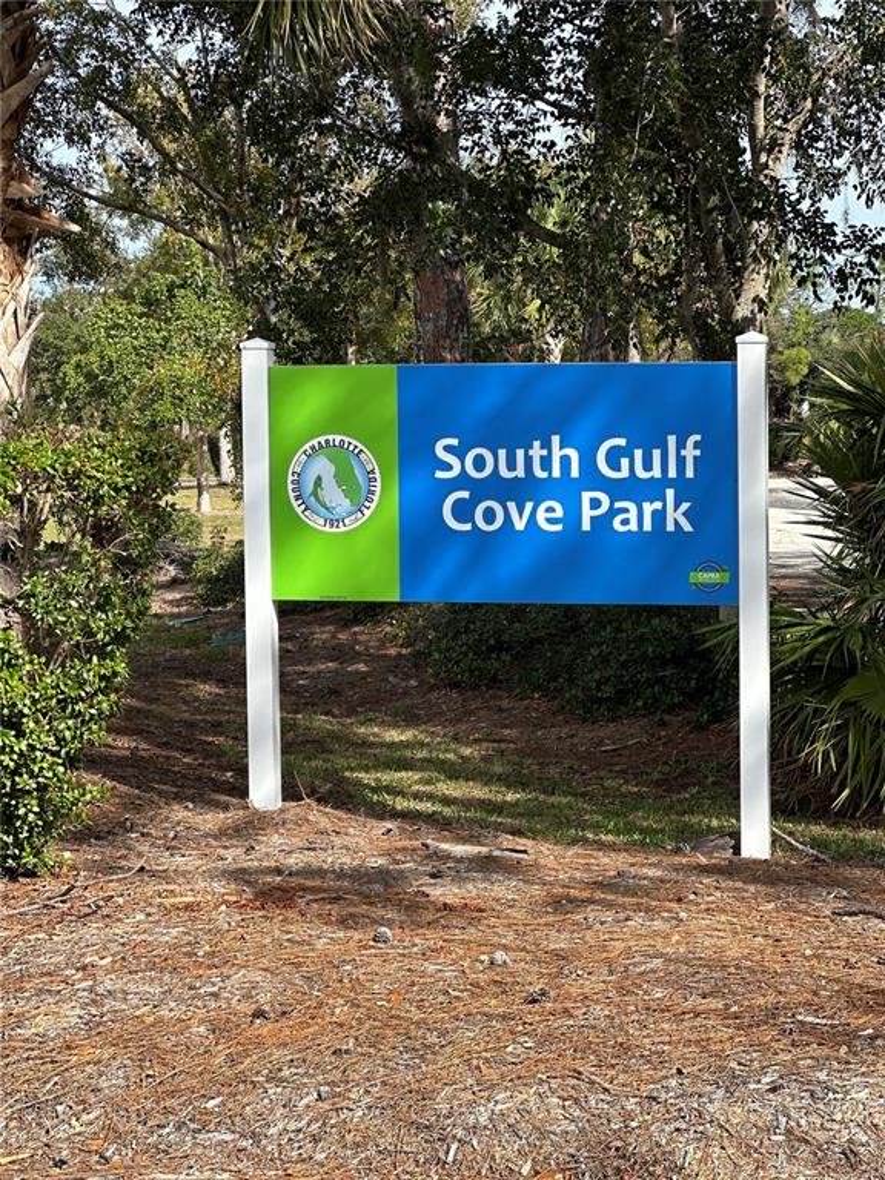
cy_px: 590
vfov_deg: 25.3
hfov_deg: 19.1
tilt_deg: -3.2
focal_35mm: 77
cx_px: 442
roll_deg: +0.5
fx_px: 2625
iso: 32
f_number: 2.8
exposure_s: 1/428
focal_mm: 9
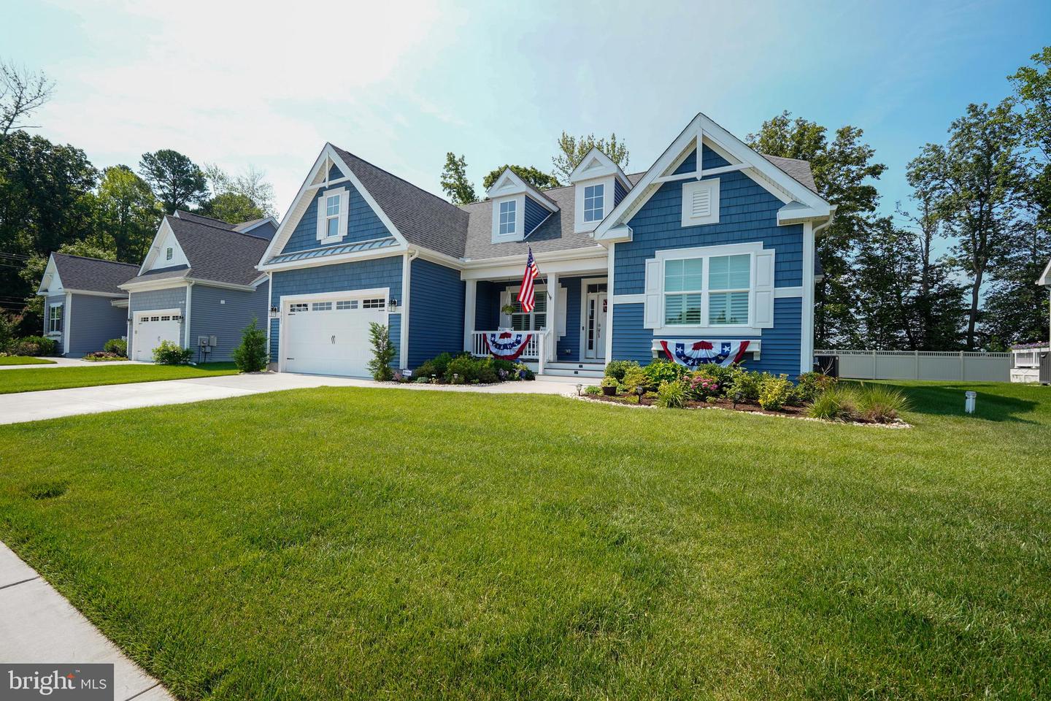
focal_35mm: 15
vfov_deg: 77.3
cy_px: 350
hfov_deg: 100.4
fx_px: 438
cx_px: 526
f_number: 6.3
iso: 100
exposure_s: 1/160
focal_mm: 10
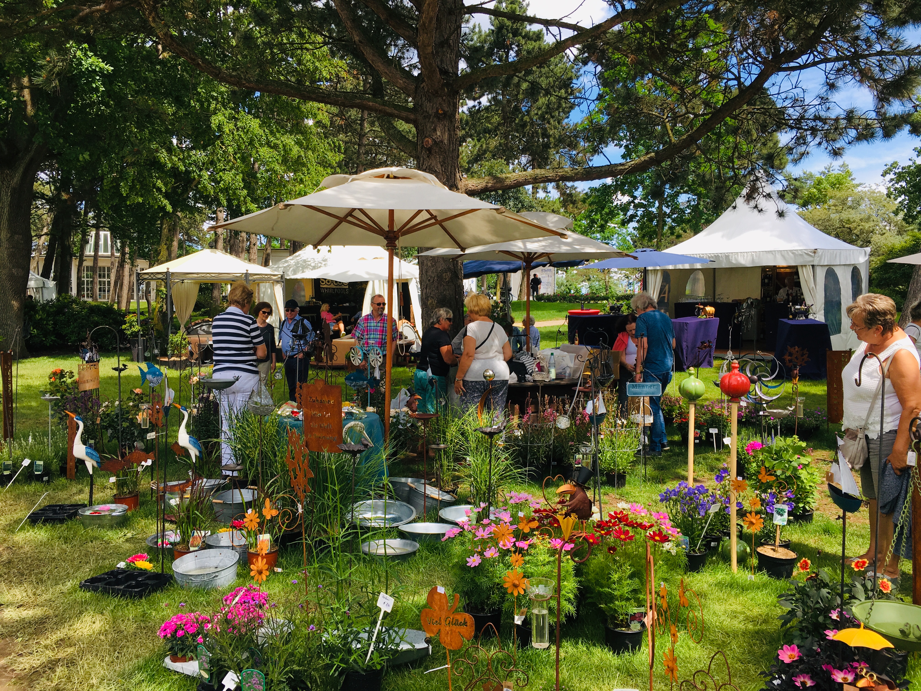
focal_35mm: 29
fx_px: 772
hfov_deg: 61.7
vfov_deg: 48.2
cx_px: 460
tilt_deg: -2.6
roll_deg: -0.2
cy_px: 346
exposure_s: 1/693
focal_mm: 4.15
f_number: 2.2
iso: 25
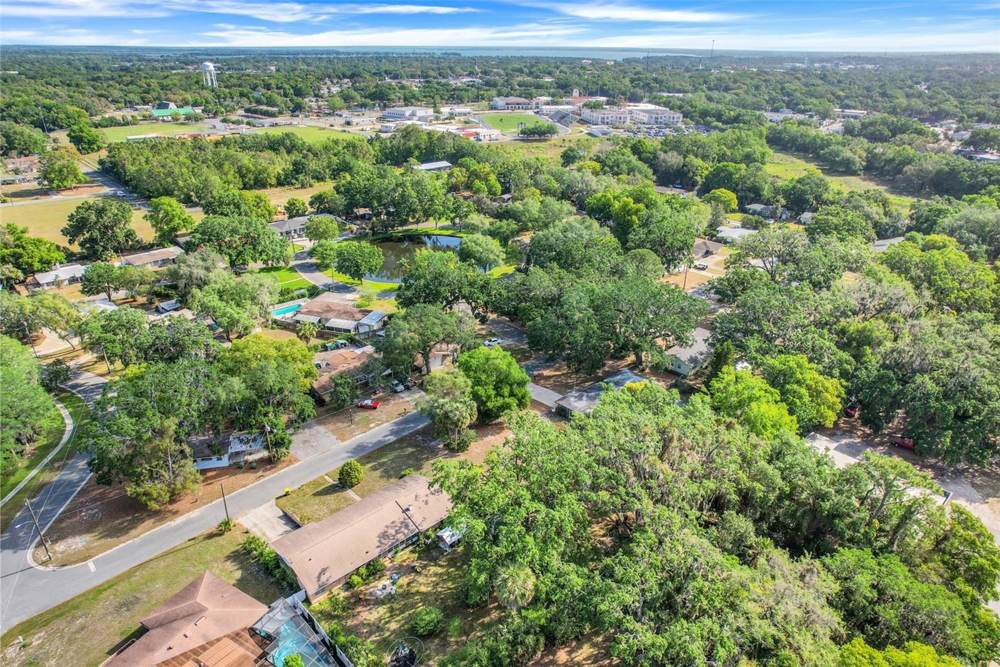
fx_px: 611
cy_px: 334
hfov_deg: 78.6
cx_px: 500
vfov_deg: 57.2
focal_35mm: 22
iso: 100
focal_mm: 8.38
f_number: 2.8
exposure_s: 1/180
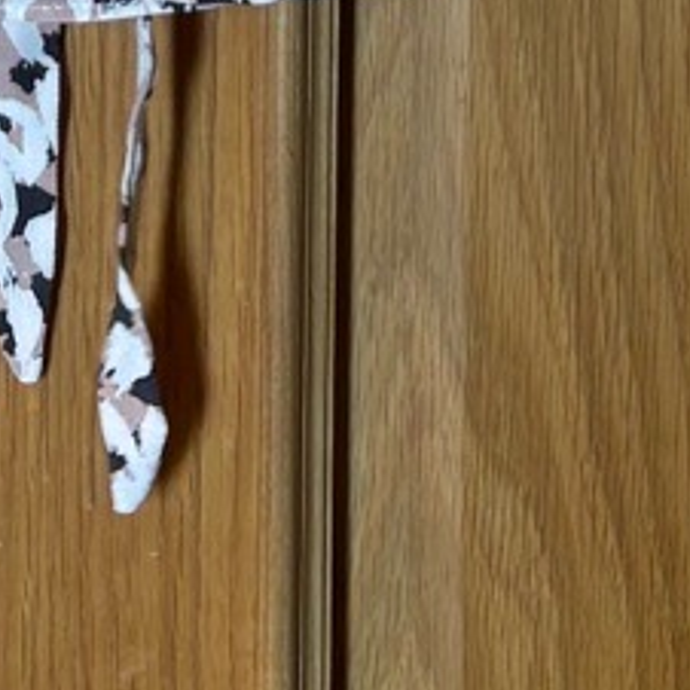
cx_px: 73
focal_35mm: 163
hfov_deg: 10.7
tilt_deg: +2.5
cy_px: -1383
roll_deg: -1.7
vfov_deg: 8.8
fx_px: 3676
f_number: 1.6
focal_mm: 5.96
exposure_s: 1/50
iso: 80
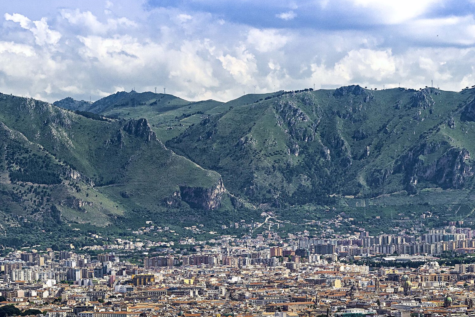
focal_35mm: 165
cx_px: 236
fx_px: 2177
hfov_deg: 12.5
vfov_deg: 8.3
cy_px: 230
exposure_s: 1/500
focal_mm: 105
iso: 800
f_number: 10
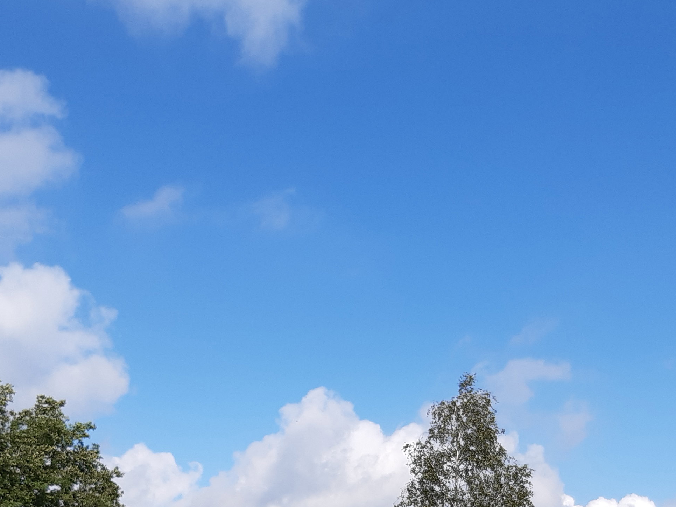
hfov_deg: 31.1
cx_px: 417
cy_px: 559
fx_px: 1211
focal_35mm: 62
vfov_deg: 22.3
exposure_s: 1/1894
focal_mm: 3.92
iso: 40
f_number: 1.7
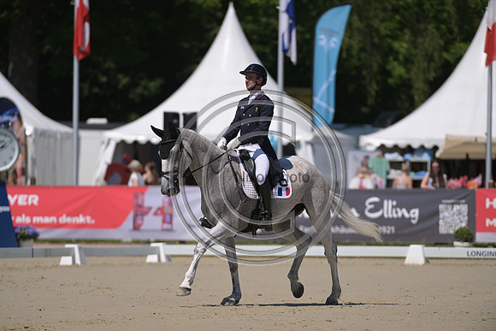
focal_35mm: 400
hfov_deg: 5.2
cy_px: 166
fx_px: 5512
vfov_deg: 3.4
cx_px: 248
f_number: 5
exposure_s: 1/1250
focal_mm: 400
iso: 125
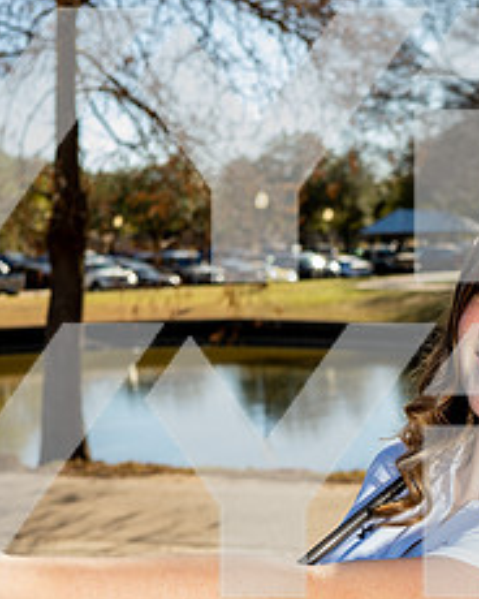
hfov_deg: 18.4
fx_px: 1471
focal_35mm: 83
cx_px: 372
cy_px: 462
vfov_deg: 22.7
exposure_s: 1/250
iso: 64
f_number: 4.5
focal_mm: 35
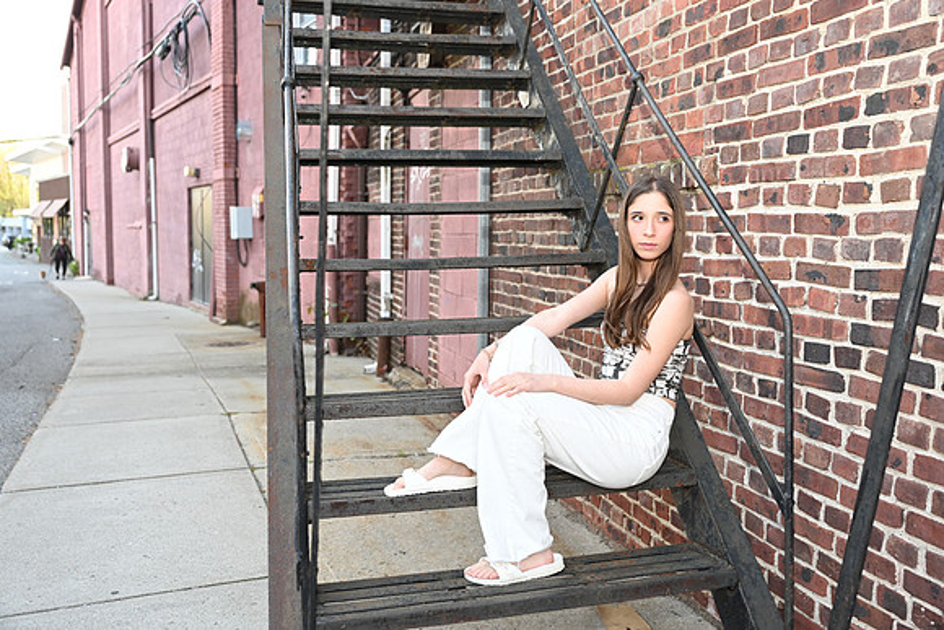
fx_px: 800
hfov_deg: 61.1
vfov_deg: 43.0
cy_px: 315
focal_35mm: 30
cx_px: 472
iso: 250
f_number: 3.2
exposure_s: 1/160
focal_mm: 30.5
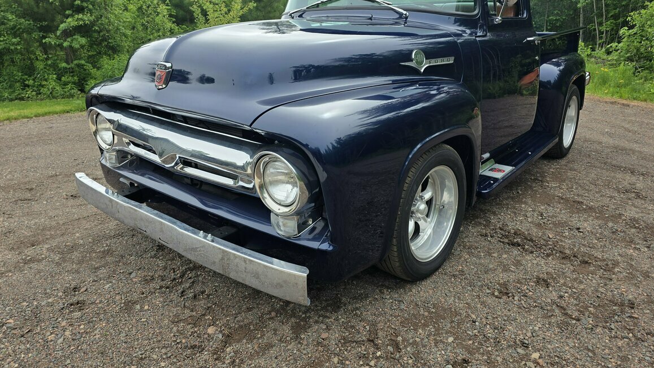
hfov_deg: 71.9
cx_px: 330
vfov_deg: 44.0
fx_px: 451
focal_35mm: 26
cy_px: 136
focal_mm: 6.3
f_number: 1.7
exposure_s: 1/2929
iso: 80
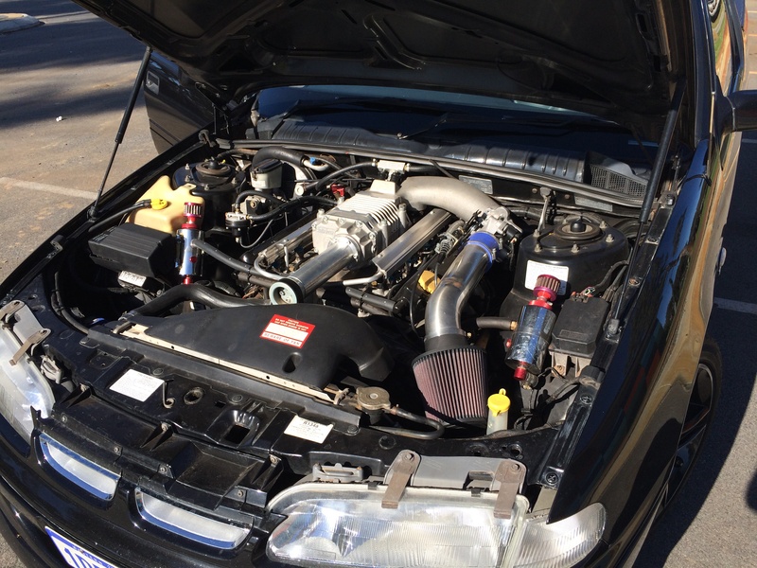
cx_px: 378
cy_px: 284
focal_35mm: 30
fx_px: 656
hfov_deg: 60.0
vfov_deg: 46.8
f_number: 2.2
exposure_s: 1/1244
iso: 32
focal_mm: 4.12
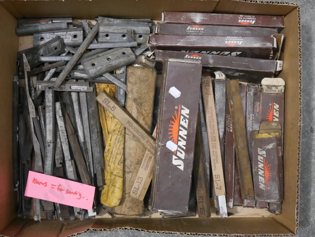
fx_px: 528
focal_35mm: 58
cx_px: 158
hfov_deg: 33.2
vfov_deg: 25.3
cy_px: 118
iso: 3200
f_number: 5.5
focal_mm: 29
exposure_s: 1/40
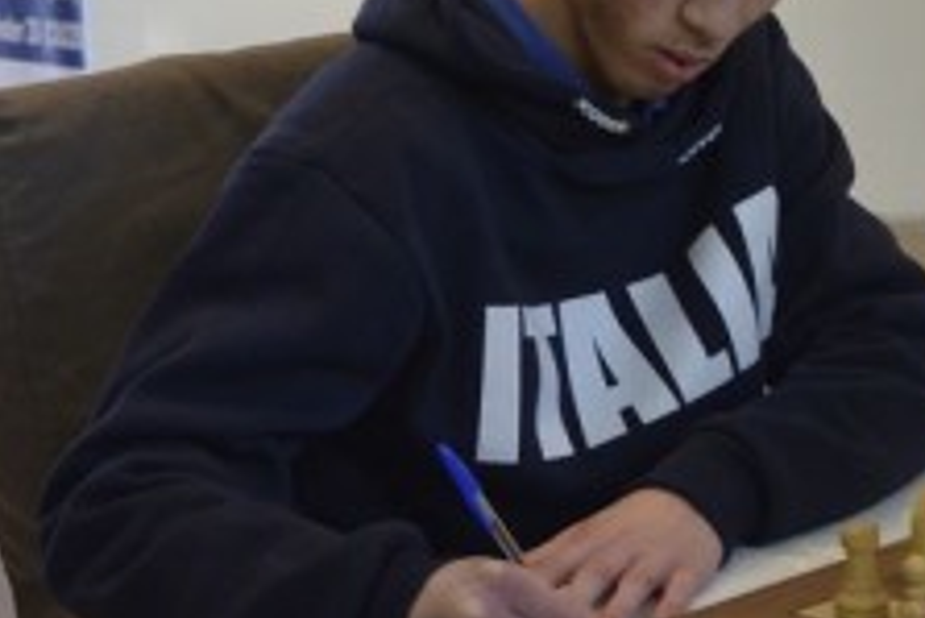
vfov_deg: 9.7
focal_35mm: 141
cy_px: 4
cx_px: 904
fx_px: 3634
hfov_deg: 14.3
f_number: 4.5
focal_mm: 35
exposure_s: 1/125
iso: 1600
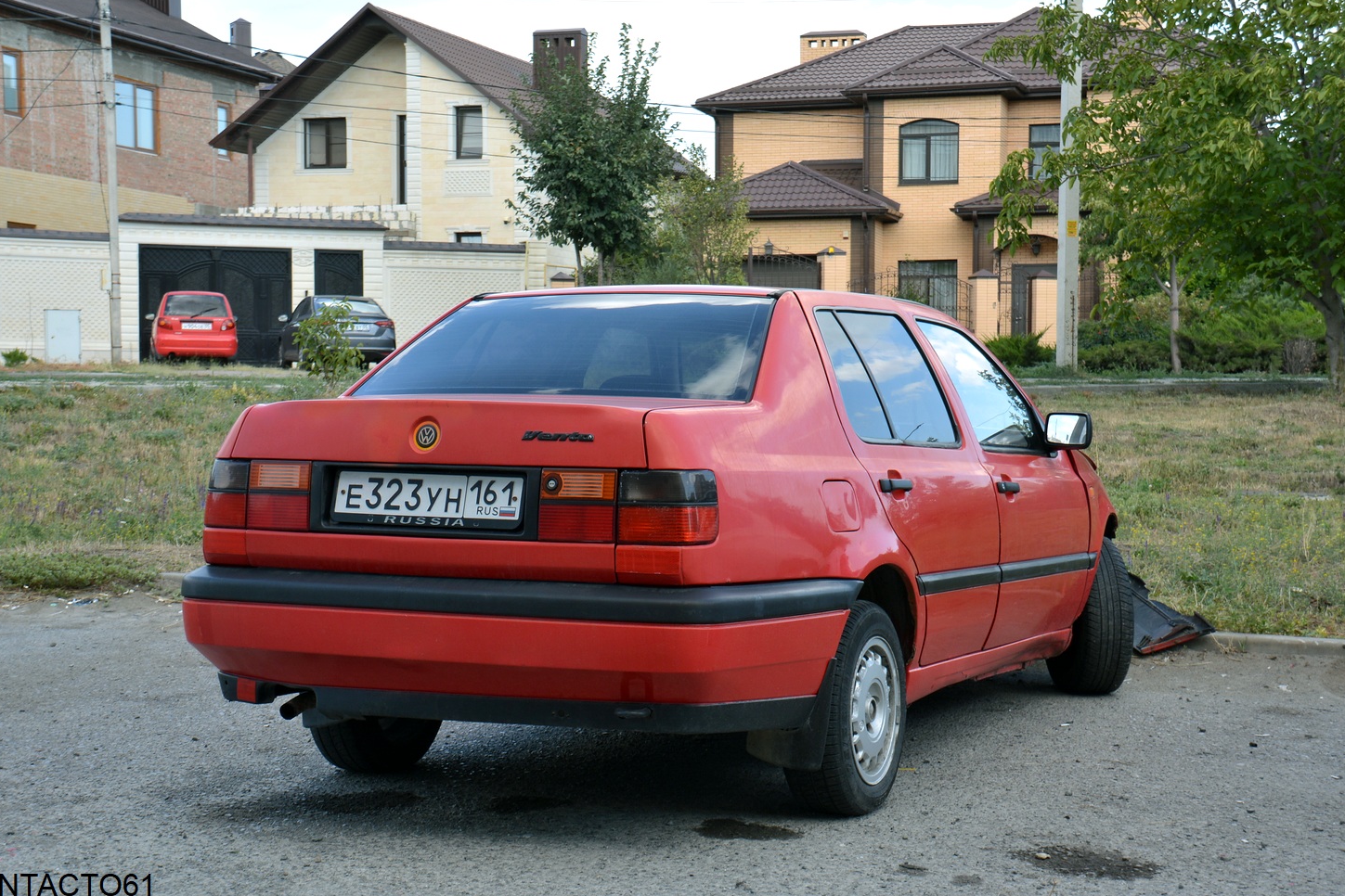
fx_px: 2204
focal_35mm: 59
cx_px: 683
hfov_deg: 33.9
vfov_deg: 23.0
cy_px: 440
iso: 200
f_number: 6.3
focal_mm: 38
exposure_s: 1/200
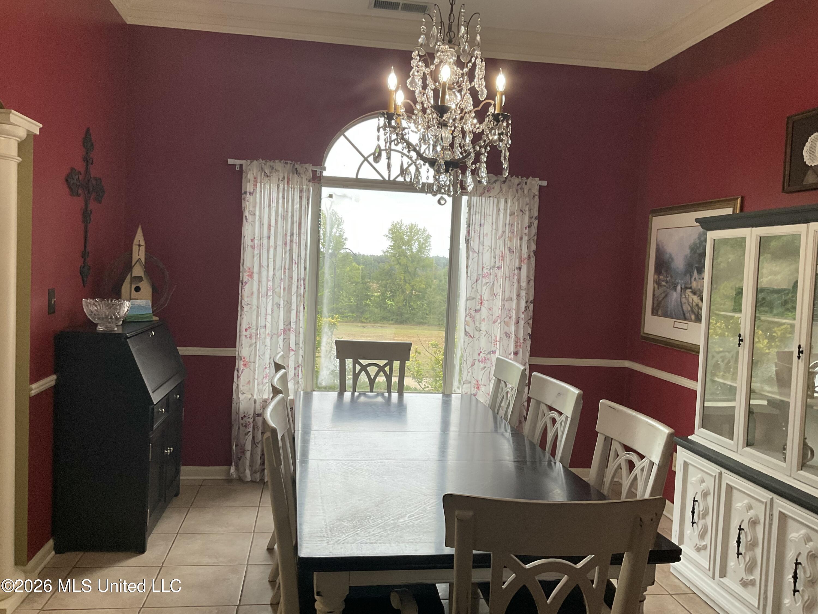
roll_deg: -4.5
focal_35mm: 29
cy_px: 307
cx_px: 409
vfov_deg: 48.2
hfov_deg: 61.7
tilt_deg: -3.9
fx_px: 685
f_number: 1.8
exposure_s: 1/60
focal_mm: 3
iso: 40
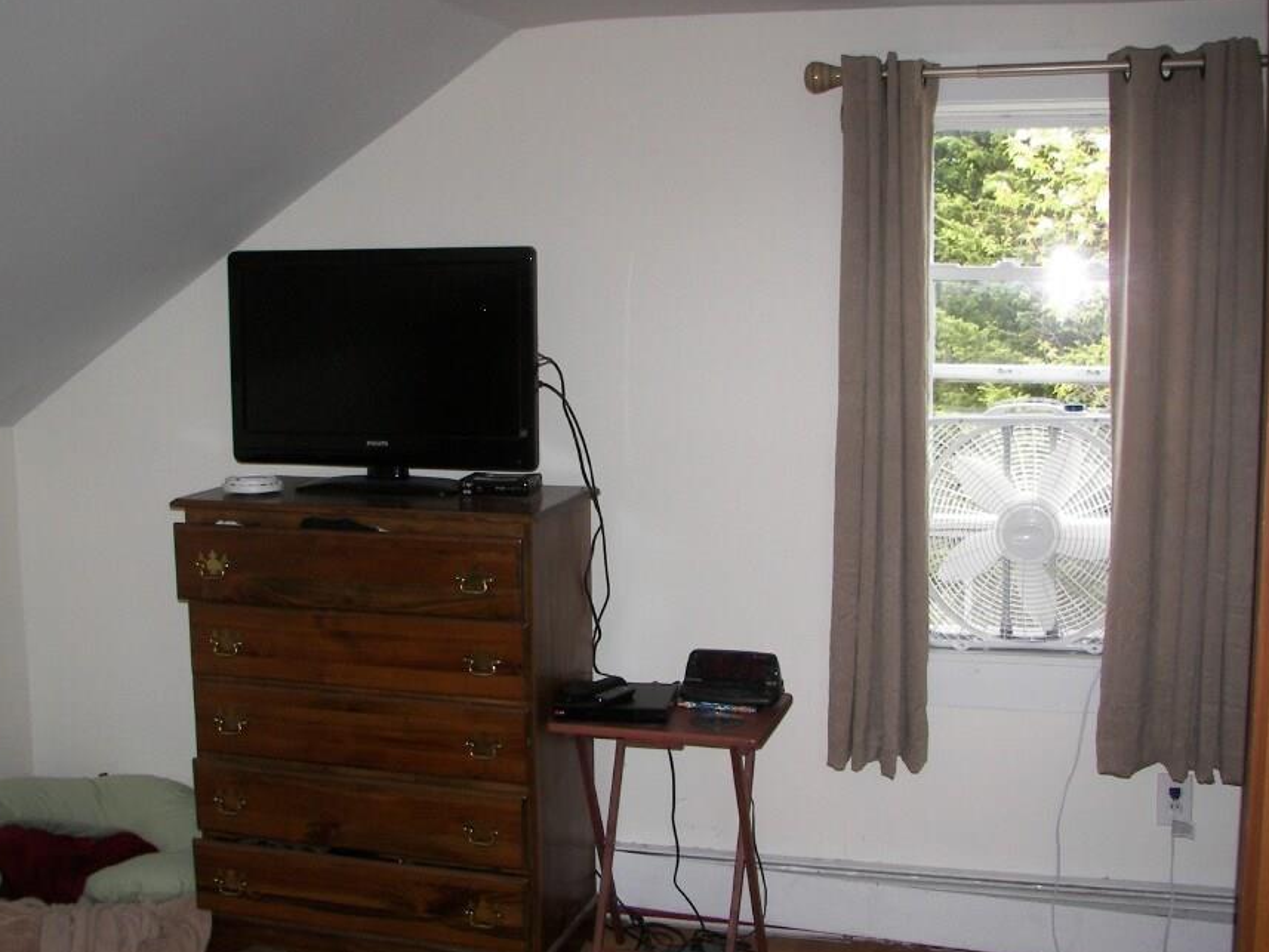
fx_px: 1577
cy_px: 418
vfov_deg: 33.6
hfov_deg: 43.8
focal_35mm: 43
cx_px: 569
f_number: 2.8
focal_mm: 6
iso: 100
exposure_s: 1/30
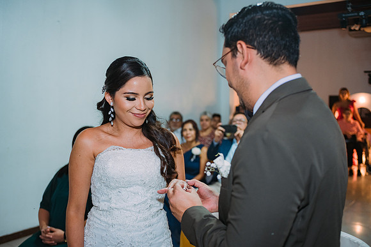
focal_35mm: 37
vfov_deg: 35.7
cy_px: 116
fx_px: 384
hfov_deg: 51.6
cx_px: 174
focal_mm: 35
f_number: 2.8
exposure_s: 1/125
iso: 1000
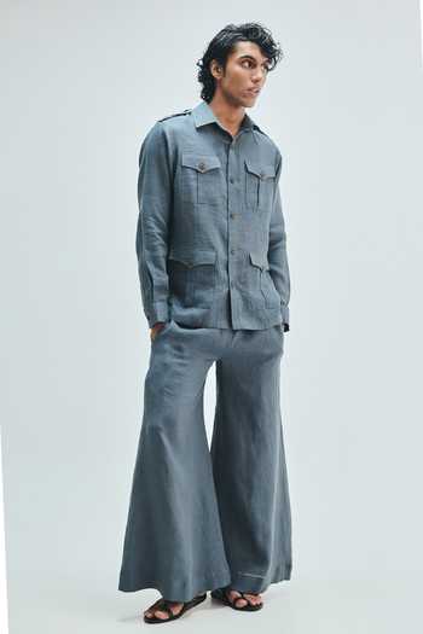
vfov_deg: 32.4
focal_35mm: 62
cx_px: 212
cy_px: 317
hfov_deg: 21.9
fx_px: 1093
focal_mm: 62
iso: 400
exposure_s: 1/125
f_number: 8
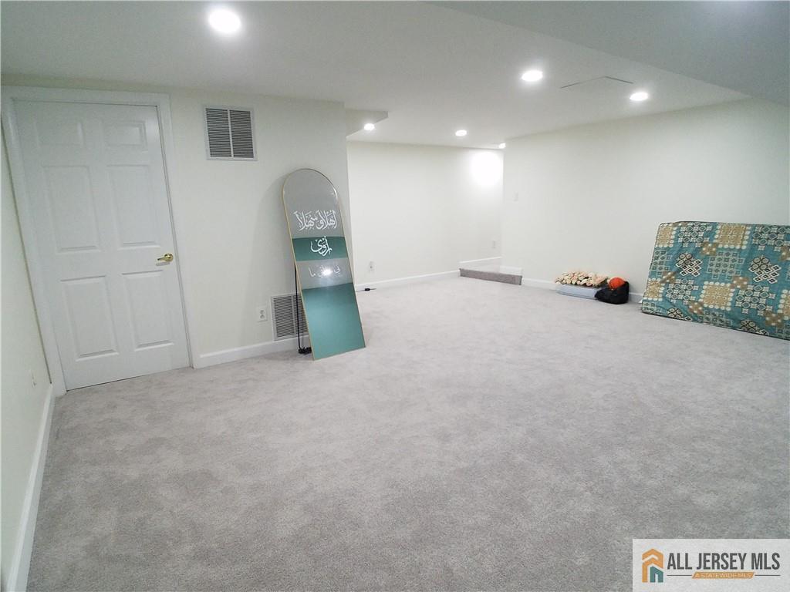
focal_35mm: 26
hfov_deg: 67.3
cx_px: 395
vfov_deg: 53.1
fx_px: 593
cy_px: 296
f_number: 1.7
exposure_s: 1/60
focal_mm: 4.2
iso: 160
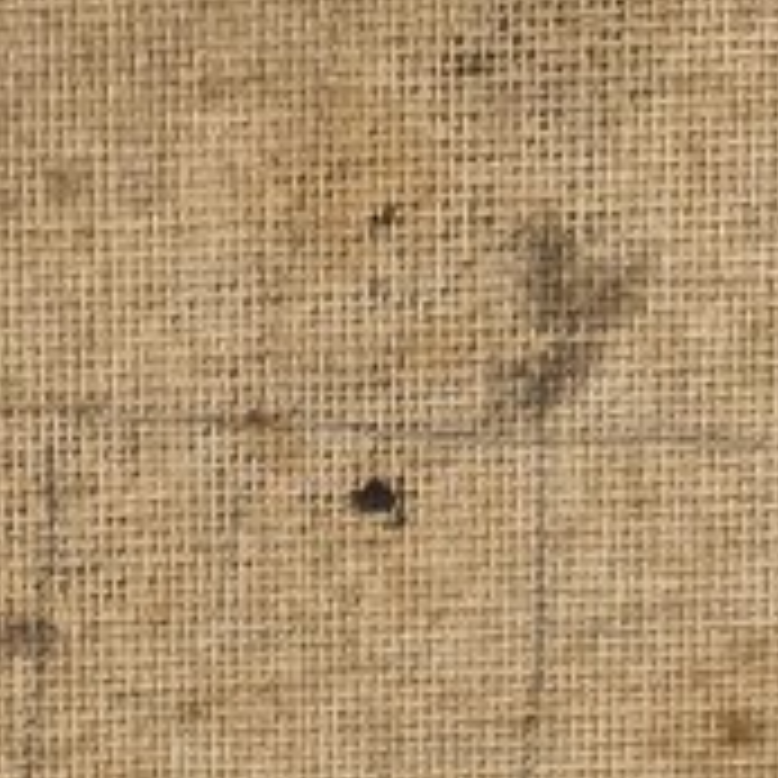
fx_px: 3738
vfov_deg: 10.5
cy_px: 1736
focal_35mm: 147
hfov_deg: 11.1
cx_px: -612
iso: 400
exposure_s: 1/50
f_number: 1.8
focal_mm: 5.59
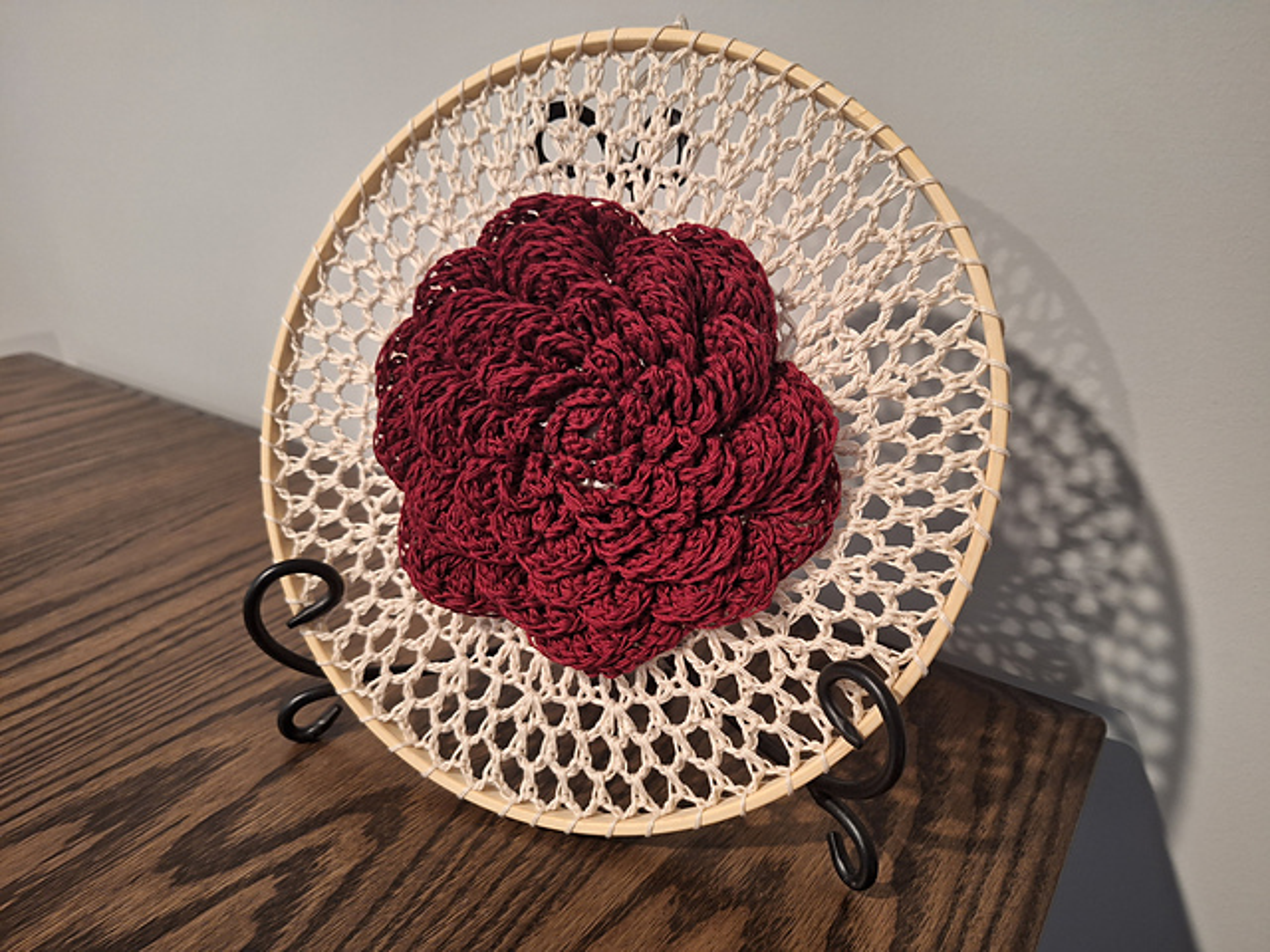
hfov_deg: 73.9
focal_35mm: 23
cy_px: 476
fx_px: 844
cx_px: 635
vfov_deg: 58.9
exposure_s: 1/24
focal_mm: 5.54
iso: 400
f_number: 1.8
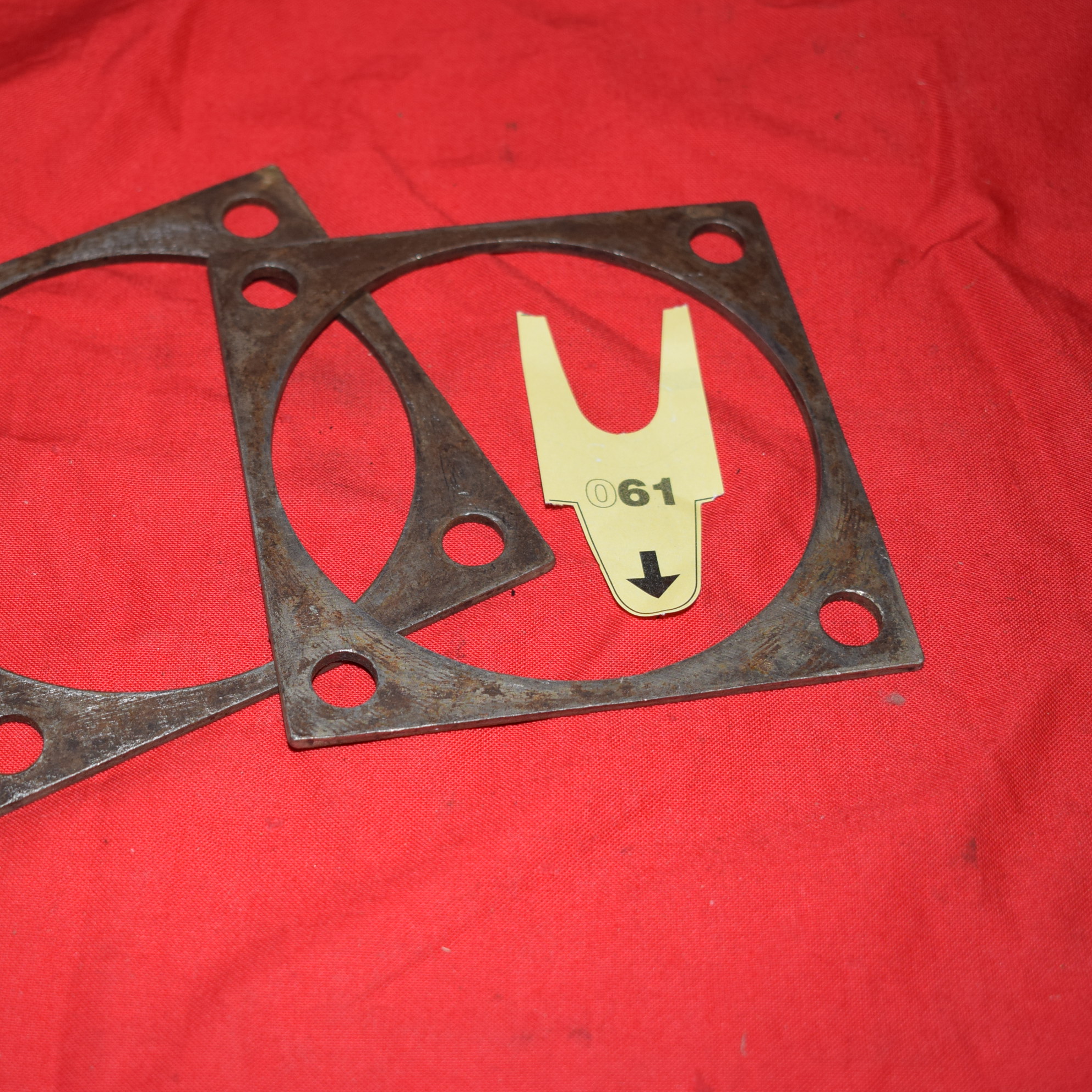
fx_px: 2129
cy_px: 543
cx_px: 347
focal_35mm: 60
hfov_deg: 28.5
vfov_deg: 28.8
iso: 400
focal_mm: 31
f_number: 5
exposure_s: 1/200
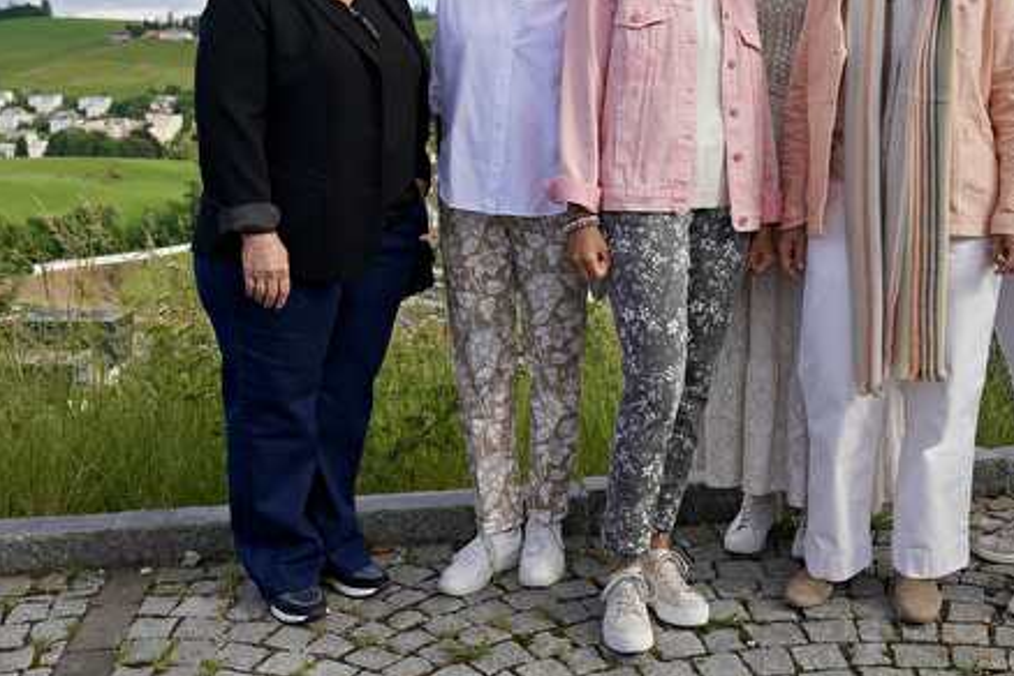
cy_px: 234
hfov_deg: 50.8
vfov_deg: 35.6
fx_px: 1042
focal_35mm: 37
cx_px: 688
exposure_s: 1/500
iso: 100
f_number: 4.5
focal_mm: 27
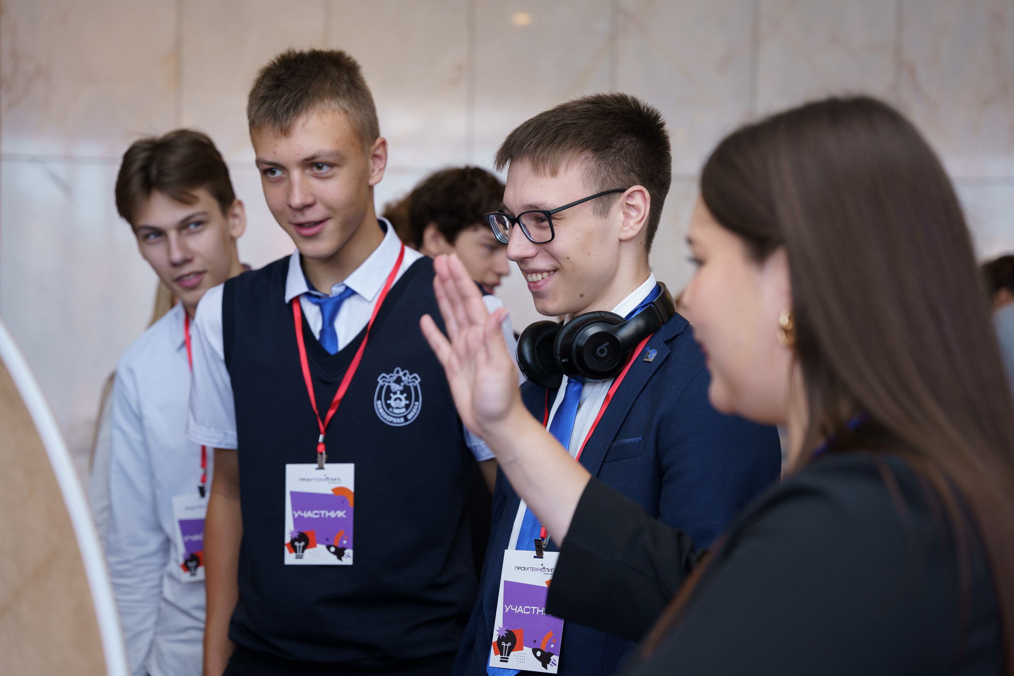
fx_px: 1656
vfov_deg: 23.1
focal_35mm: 59
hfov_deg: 34.0
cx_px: 507
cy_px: 338
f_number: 3.2
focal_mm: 58.8
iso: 800
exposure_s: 1/250
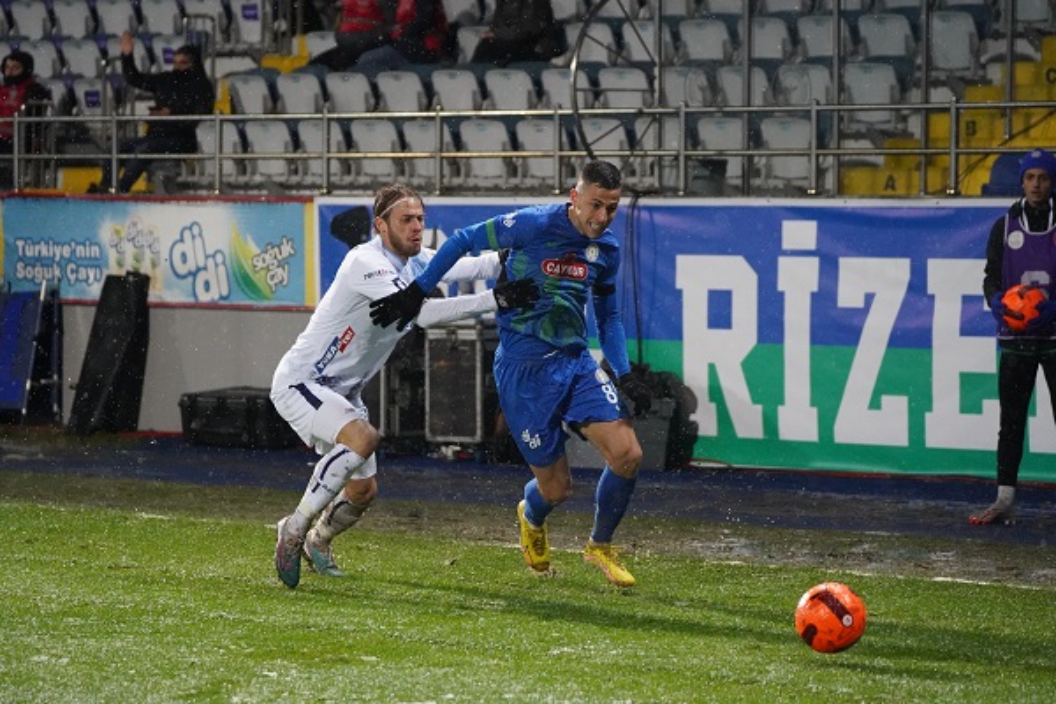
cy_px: 352
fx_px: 4693
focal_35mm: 160
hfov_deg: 12.8
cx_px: 528
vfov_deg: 8.6
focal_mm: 160
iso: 12800
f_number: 5
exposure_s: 1/1250
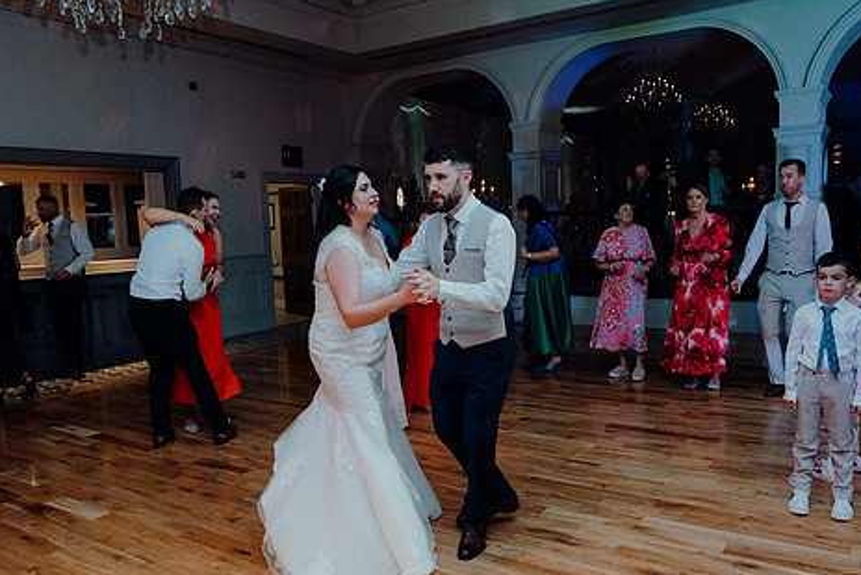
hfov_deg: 61.9
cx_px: 416
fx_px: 718
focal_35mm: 30
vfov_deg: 43.6
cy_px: 313
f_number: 3.5
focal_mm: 24
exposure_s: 1/200
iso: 2500
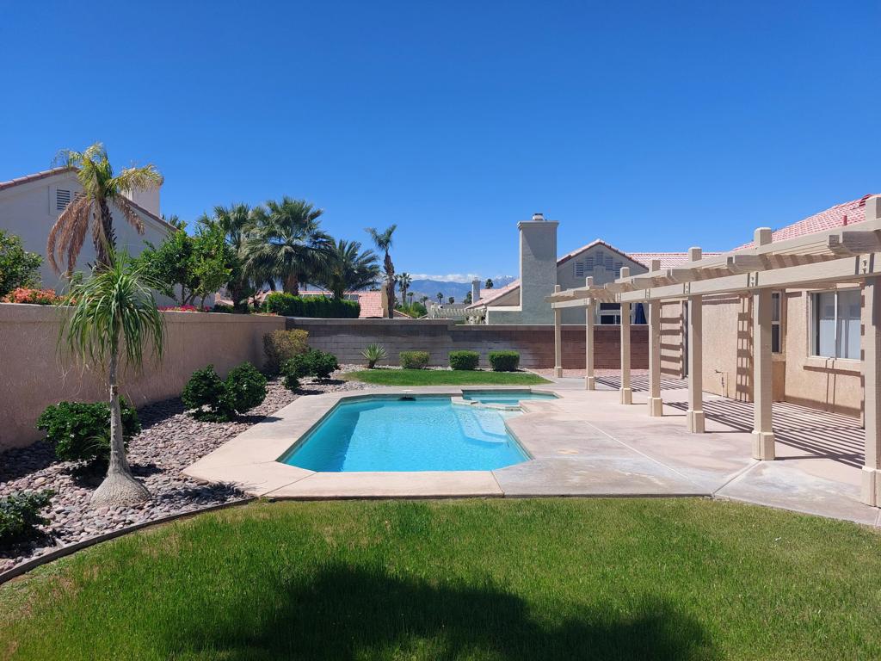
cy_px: 330
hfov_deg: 71.6
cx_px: 440
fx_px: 611
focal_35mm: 24
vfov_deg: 56.8
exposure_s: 1/1713
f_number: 1.8
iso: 25
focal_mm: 5.23
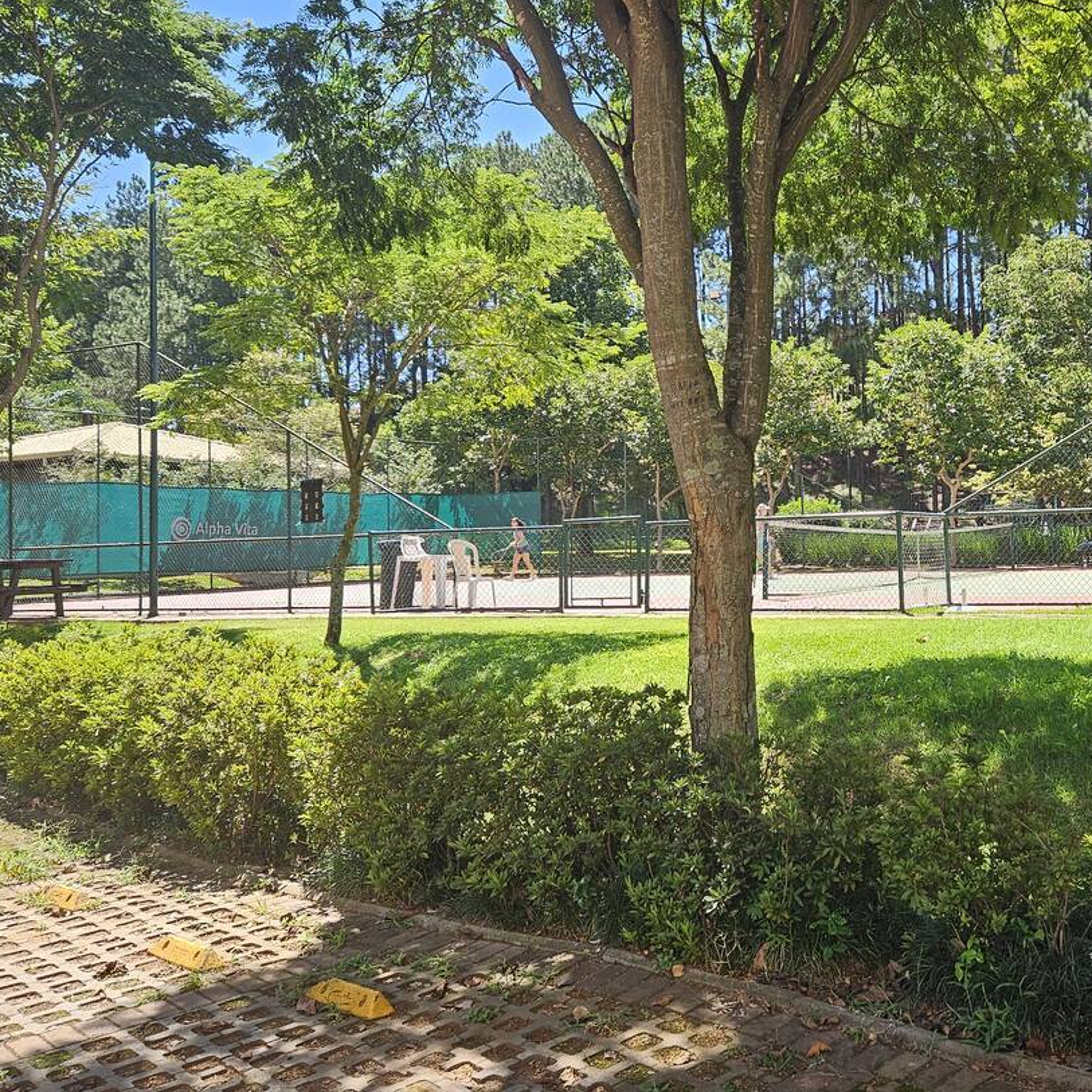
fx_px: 1285
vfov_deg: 45.9
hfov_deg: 45.0
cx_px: 768
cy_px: 463
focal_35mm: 36
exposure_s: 1/551
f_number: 1.8
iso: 32
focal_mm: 5.4
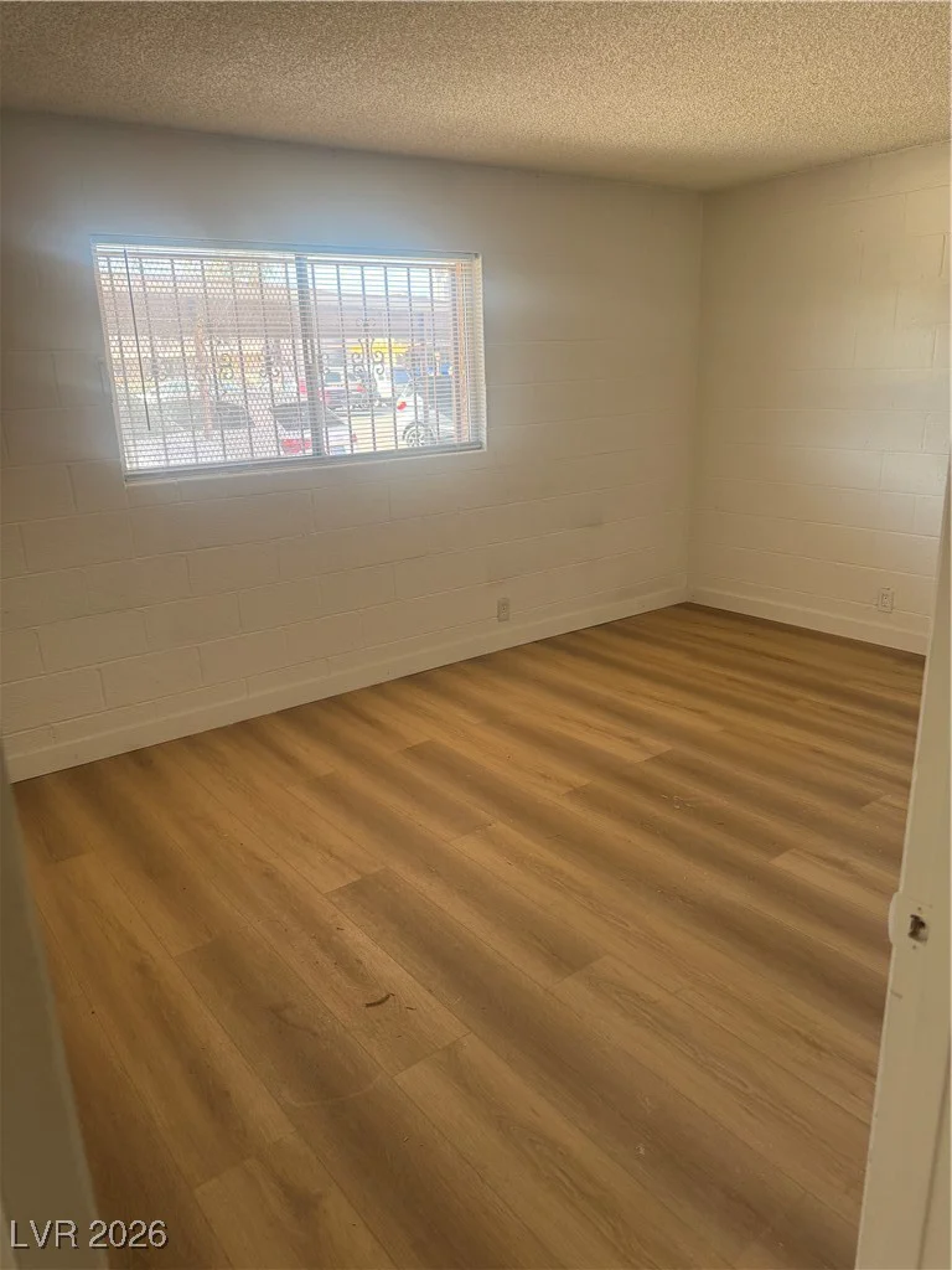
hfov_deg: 56.8
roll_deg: +2.1
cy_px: 635
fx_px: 880
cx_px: 476
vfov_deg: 71.6
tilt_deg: -16.7
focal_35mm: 24
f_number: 1.78
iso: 125
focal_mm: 6.76
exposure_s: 1/121
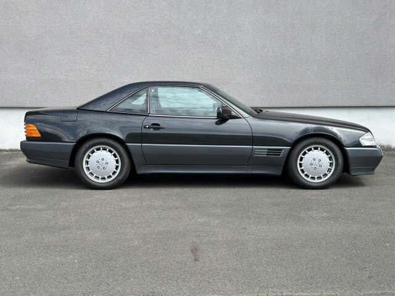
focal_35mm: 48
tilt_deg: -5.6
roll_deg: +0.3
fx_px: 548
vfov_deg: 30.3
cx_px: 198
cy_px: 148
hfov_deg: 39.7
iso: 80
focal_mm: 6.86
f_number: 1.78
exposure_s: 1/2114
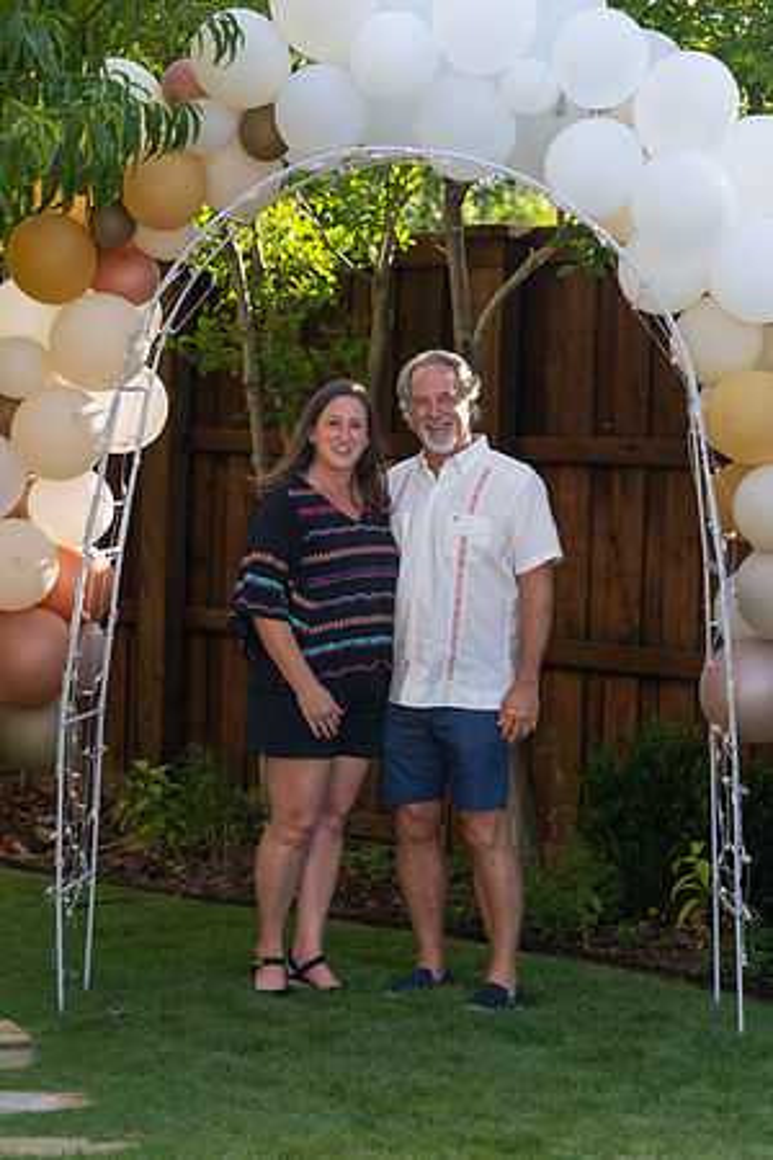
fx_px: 2737
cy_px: 580
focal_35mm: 85
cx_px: 386
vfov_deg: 23.9
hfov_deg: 16.1
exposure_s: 1/320
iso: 100
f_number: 3.5
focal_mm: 85
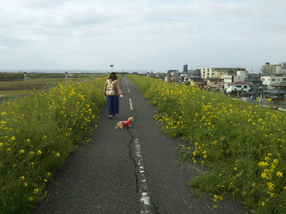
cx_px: 143
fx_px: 248
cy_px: 107
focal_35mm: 30
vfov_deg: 46.8
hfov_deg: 60.0
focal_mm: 4
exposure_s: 1/757
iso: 25
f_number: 2.2
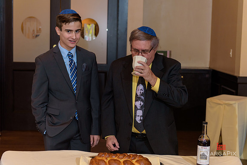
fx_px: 425
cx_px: 124
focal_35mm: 62
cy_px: 82
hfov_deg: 32.4
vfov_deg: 21.9
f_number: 3.2
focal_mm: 62
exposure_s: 1/125
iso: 1600
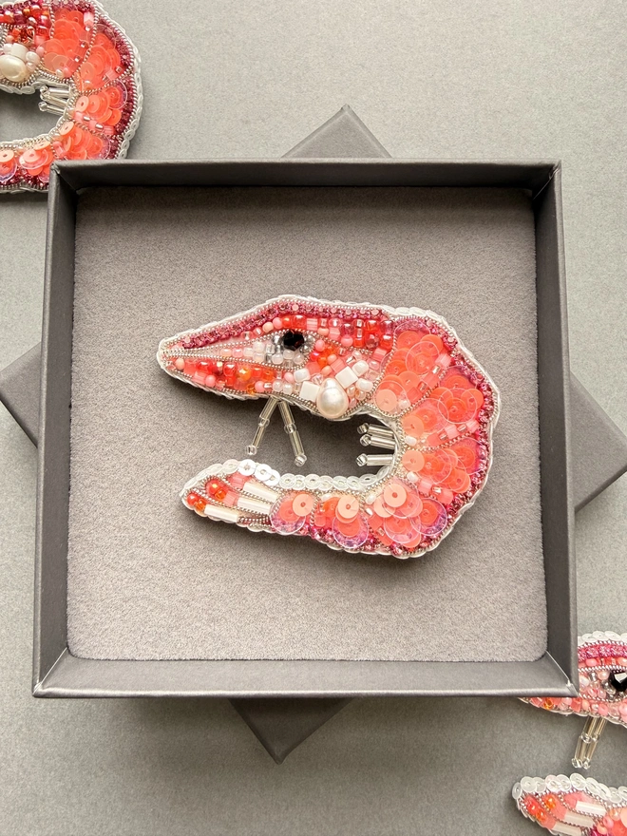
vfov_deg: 71.6
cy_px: 418
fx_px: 580
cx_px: 314
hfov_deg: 56.8
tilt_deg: -84.8
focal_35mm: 24
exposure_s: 1/99
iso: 100
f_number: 2.2
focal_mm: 2.22
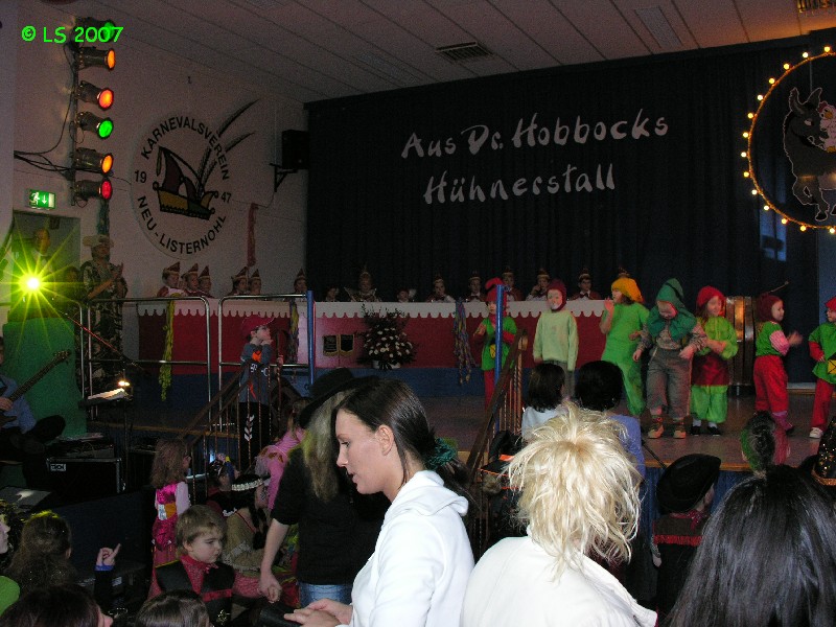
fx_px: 845
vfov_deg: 40.7
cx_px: 418
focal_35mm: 35
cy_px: 314
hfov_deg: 52.6
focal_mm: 8.9
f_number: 4
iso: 200
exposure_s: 1/60.1
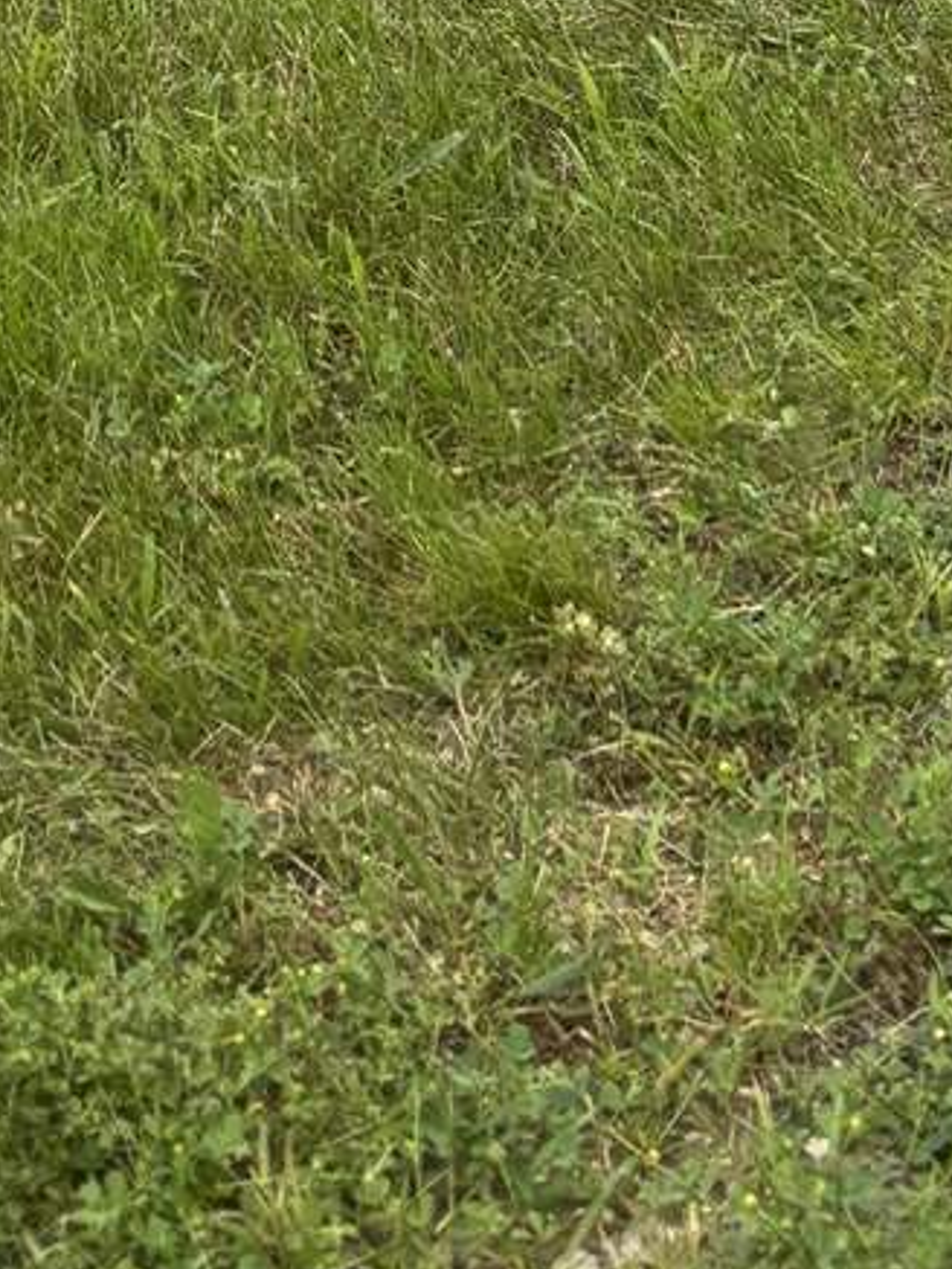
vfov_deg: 11.3
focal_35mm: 137
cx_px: 499
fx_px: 5021
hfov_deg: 10.8
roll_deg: -0.3
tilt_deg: -8.1
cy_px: -2021
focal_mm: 5.96
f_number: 1.6
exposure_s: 1/1458
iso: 50
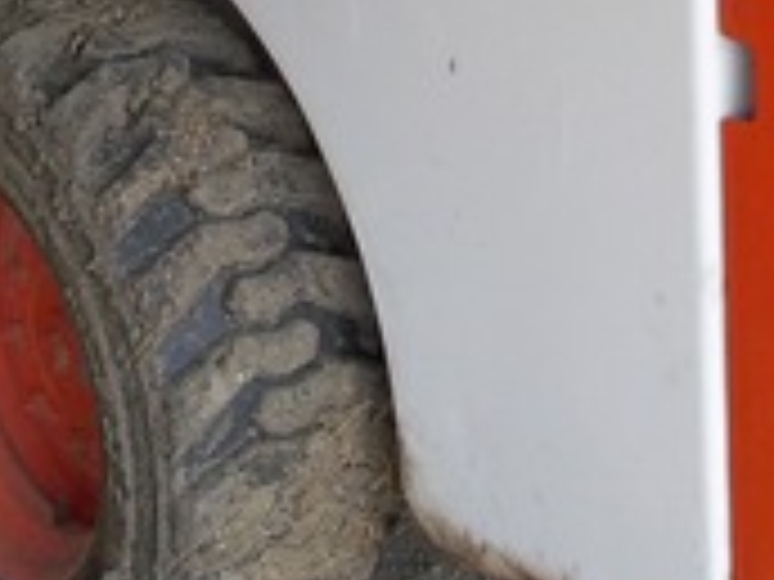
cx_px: 418
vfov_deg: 12.5
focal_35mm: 114
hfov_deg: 17.3
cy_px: -238
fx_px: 2549
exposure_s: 1/250
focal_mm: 6.5
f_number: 3.1
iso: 80
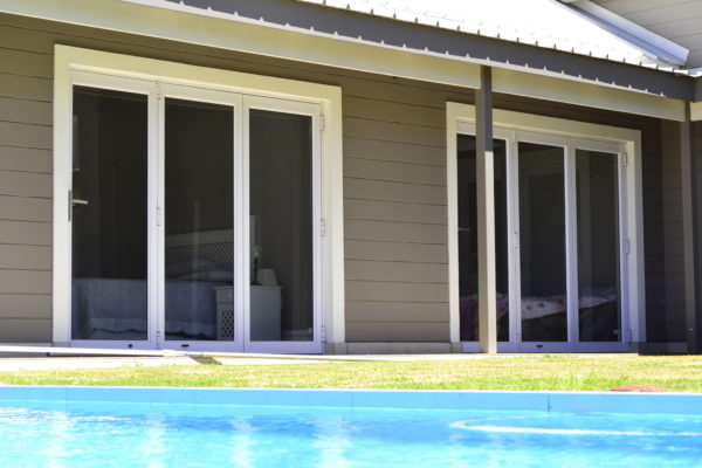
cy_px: 234
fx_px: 1609
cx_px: 351
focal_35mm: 82
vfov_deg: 16.6
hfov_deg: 24.6
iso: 200
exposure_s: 1/160
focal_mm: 55
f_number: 8
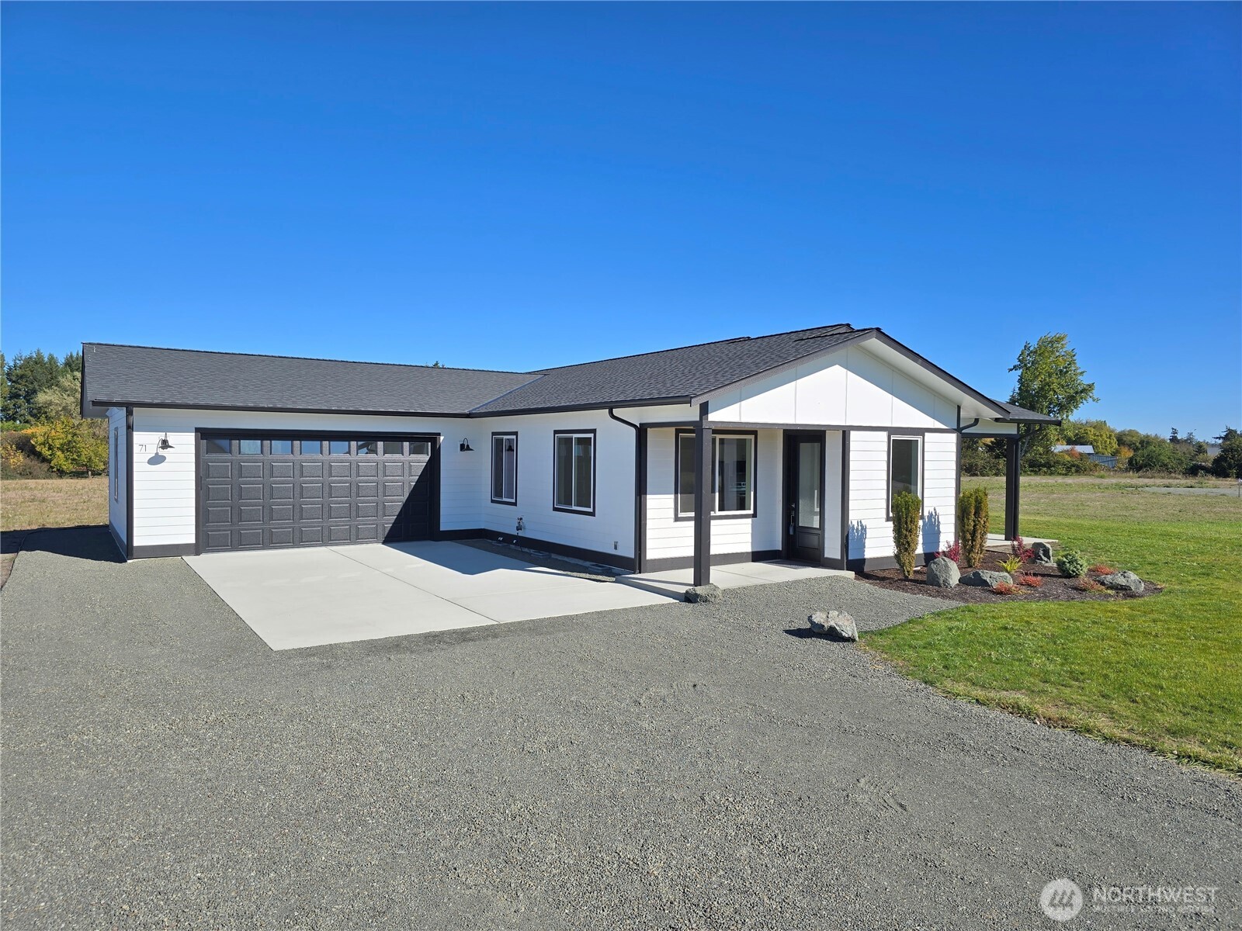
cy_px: 466
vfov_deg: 58.9
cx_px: 621
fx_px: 825
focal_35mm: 23
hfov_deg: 73.9
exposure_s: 1/994
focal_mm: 6.3
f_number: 1.7
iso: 12
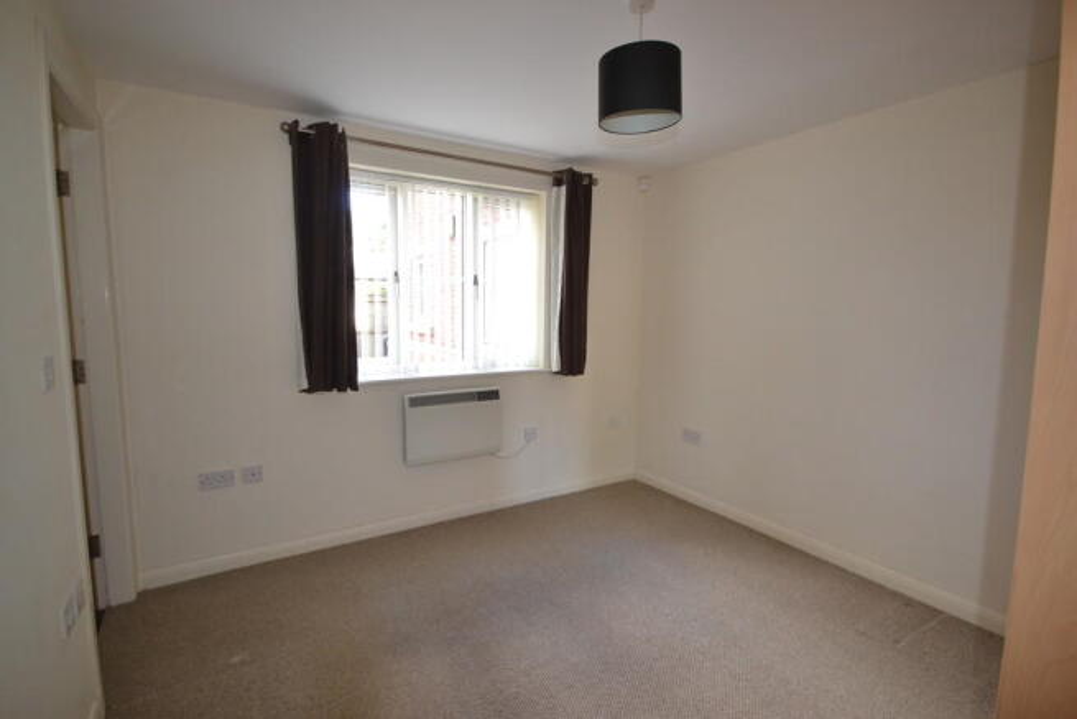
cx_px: 538
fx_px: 494
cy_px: 360
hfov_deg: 95.0
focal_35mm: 16
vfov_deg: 72.1
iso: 800
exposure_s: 1/60
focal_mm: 11
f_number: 4.2
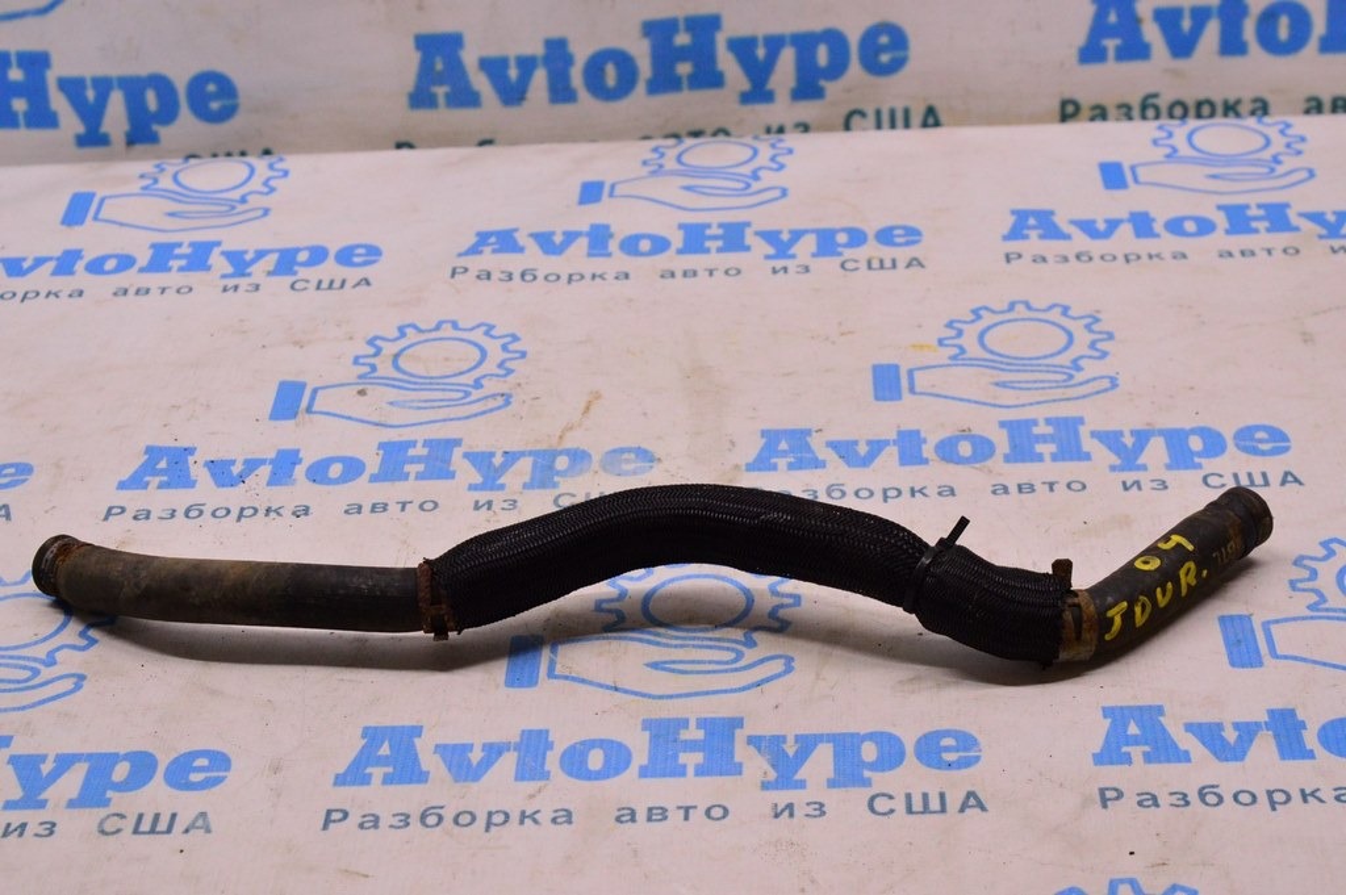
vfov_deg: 18.2
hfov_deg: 27.0
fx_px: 2802
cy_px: 448
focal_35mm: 75
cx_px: 673
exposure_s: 1/125
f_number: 8
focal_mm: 50
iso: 1600
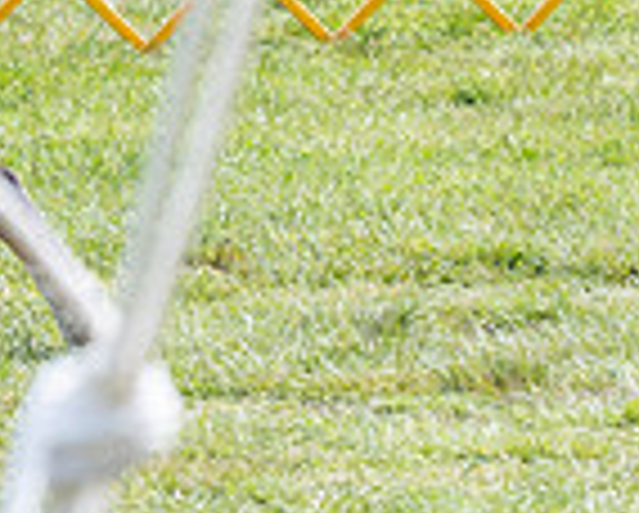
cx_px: -698
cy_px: -441
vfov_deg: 2.4
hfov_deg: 3.0
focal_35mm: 633
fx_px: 11988
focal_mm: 126
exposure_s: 1/1250
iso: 400
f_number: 5.6
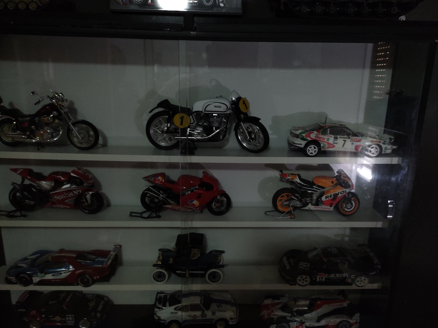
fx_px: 329
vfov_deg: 53.1
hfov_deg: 67.3
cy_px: 164
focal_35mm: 26
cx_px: 219
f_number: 1.79
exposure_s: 1/24
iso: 1874
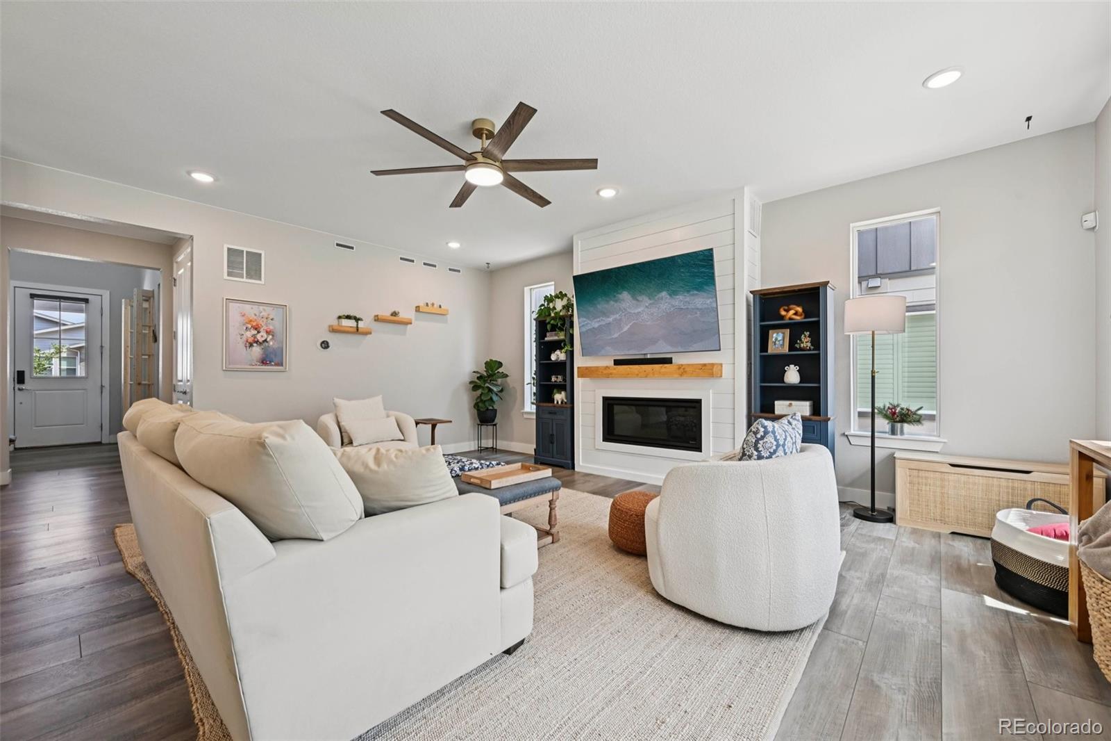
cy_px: 370
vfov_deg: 81.2
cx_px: 556
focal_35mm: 14
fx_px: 432
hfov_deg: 104.3
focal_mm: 14
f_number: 10
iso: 140
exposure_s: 1/15
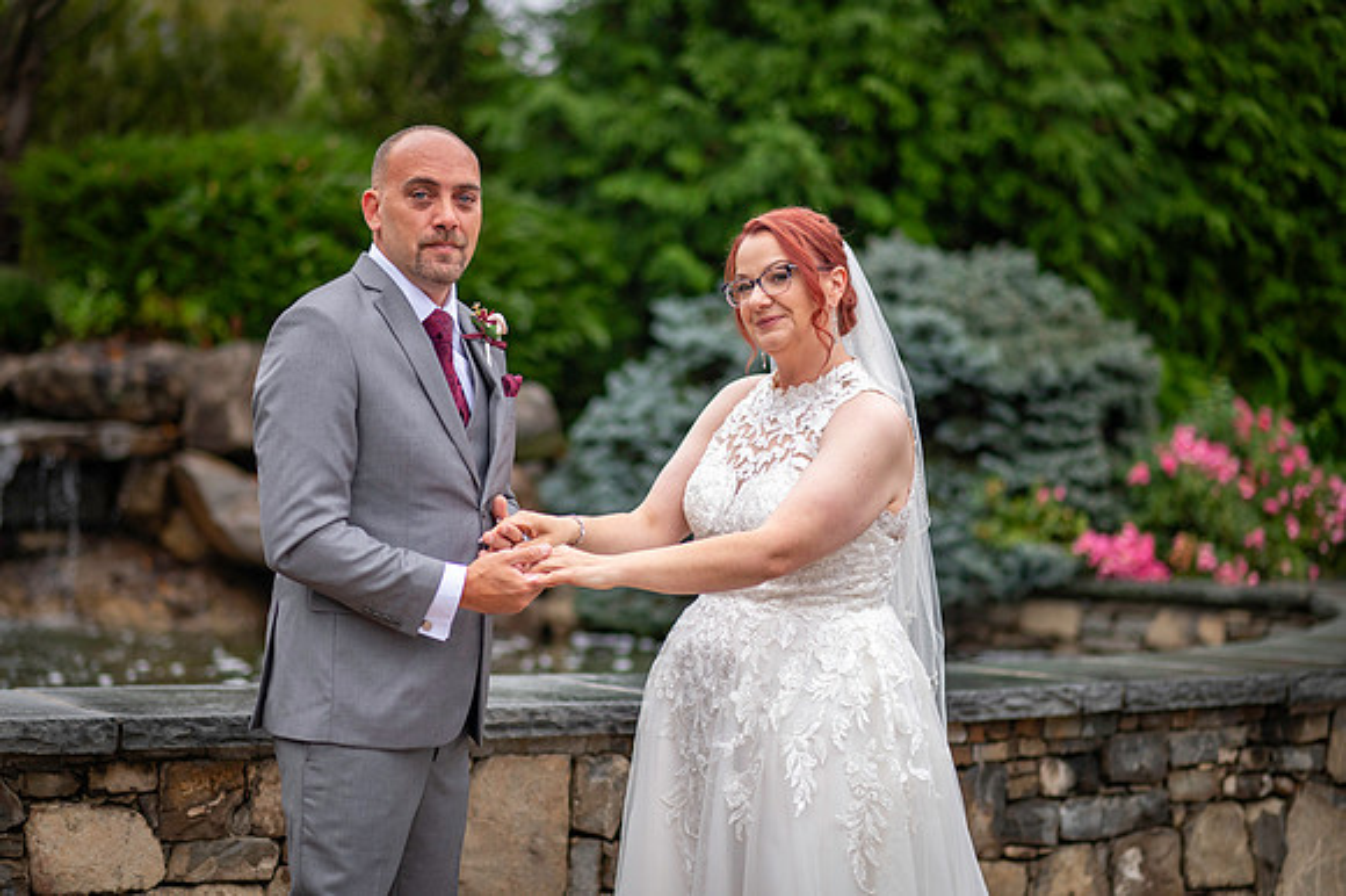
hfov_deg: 23.9
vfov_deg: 16.1
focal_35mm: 85
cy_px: 448
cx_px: 673
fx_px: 3176
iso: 640
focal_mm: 85
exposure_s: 1/3200
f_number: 2.2
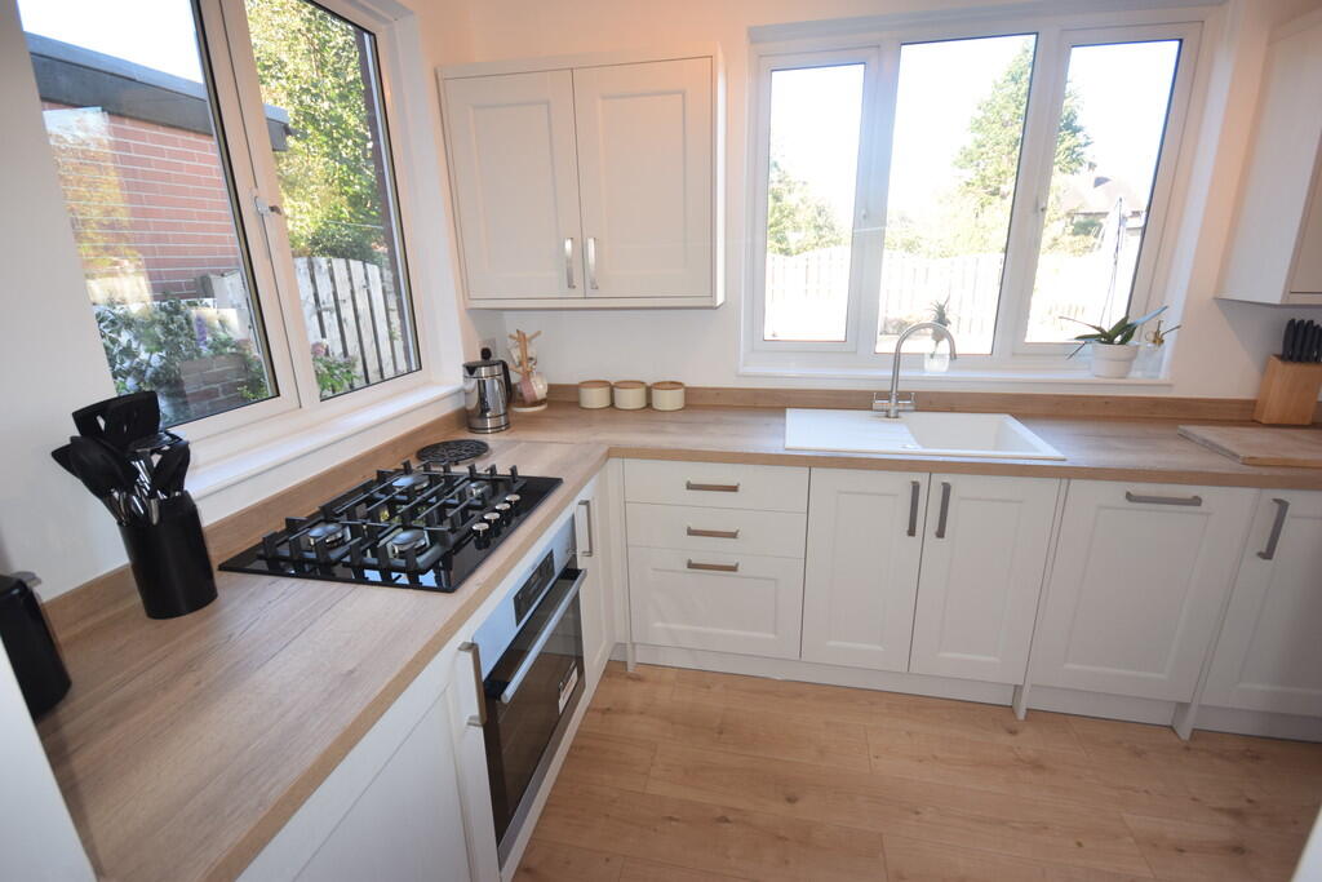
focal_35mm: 16
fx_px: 606
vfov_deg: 72.1
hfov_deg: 95.0
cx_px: 661
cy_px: 441
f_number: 5.6
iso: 500
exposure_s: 1/125
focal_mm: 11
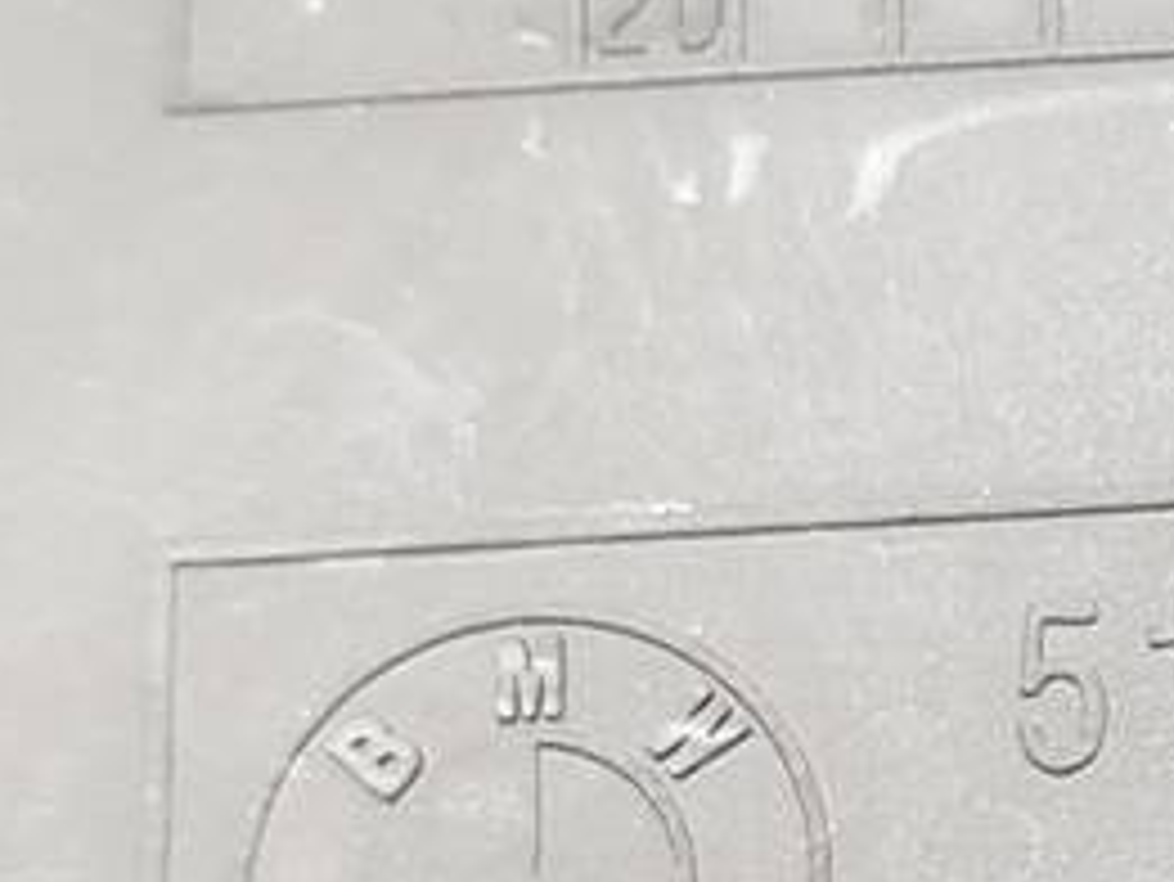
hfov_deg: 17.1
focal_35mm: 102
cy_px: 783
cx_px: 1853
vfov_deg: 14.4
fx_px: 3461
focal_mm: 4.2
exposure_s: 1/50
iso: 160
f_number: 1.7
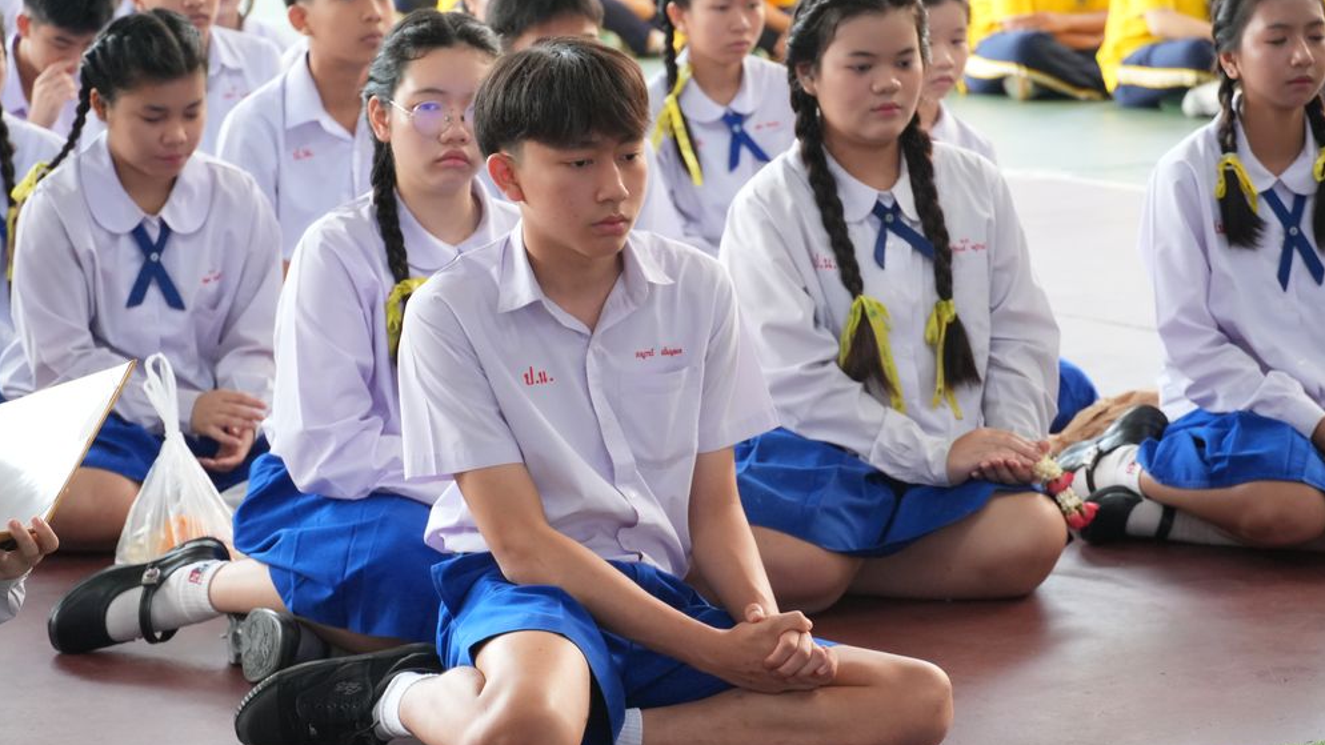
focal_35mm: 117
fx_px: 4110
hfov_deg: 18.3
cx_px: 661
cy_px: 395
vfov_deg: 10.4
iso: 2000
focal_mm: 74
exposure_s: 1/125
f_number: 5.6
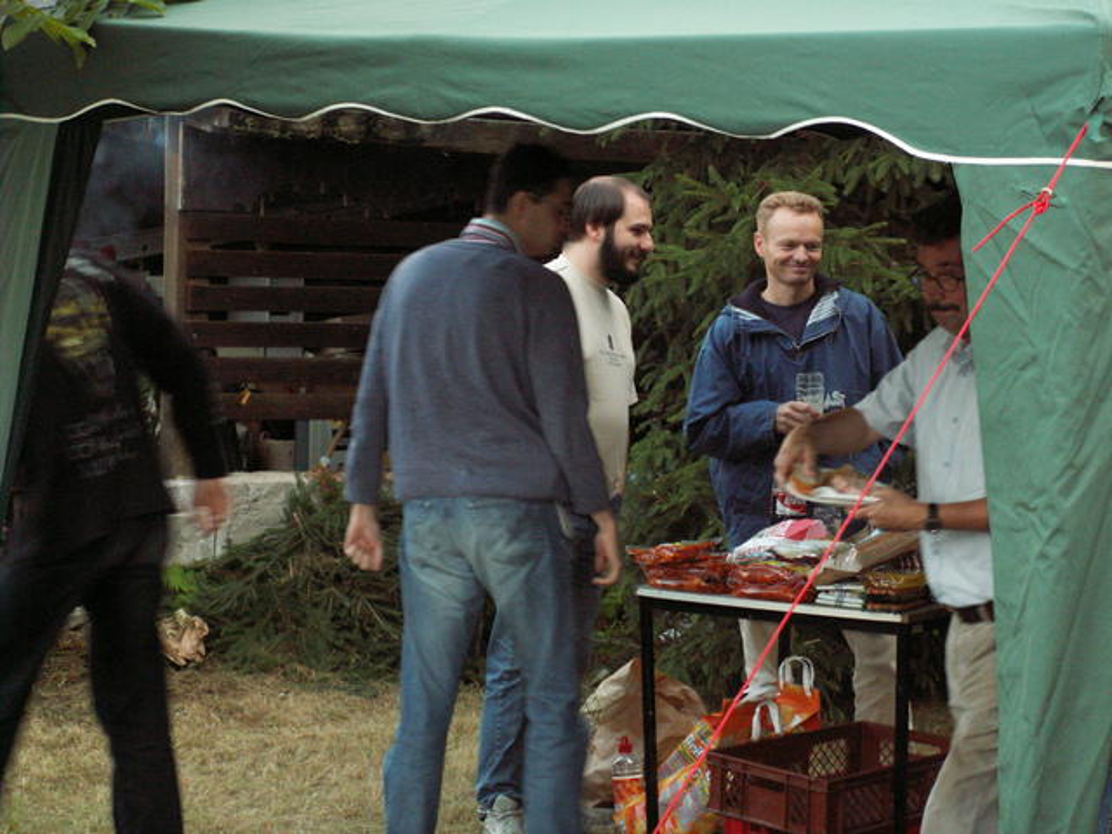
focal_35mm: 93
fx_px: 2988
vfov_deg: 15.9
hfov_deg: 21.1
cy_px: 417
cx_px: 556
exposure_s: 1/40
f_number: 3.5
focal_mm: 15.49
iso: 160
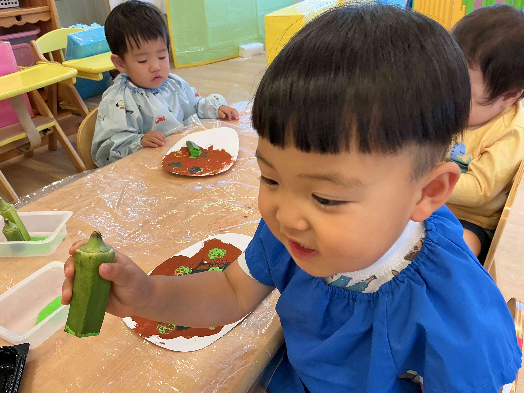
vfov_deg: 48.2
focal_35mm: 29
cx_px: 262
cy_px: 196
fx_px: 439
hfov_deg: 61.7
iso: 64
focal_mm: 3
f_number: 1.8
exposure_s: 1/120
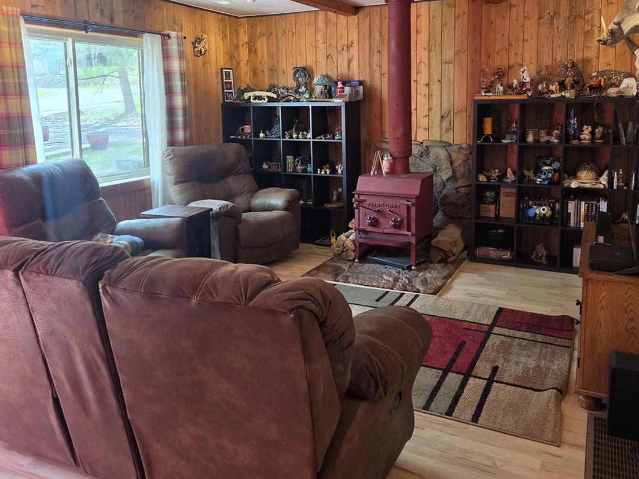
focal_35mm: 30
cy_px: 177
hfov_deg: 59.9
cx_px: 335
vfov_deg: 46.4
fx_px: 554
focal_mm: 5.4
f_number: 1.8
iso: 320
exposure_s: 1/120
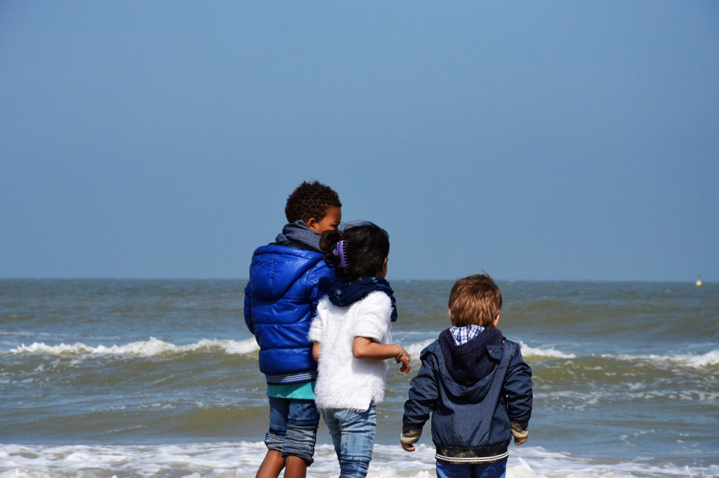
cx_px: 360
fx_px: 3143
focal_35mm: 158
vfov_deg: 8.7
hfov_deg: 13.1
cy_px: 239
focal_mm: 105
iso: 800
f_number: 9
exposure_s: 1/4000
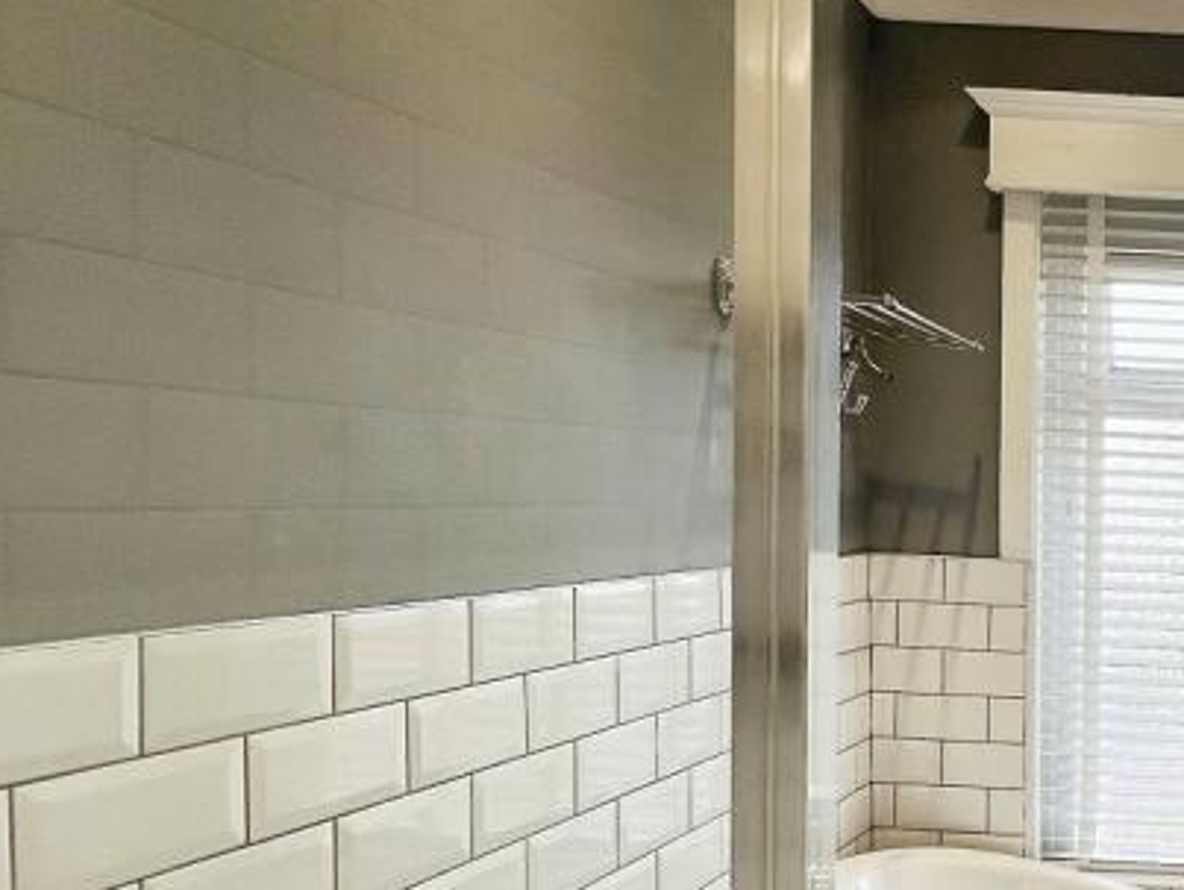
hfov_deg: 43.8
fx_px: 1130
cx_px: 1278
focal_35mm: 33
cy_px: 661
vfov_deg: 41.8
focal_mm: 1.57
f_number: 1.8
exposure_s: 1/100
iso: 40
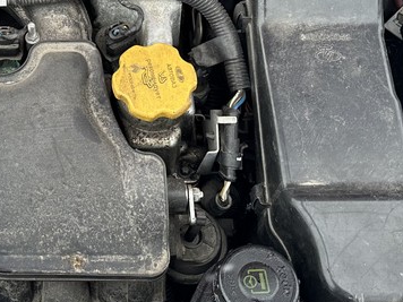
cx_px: 8
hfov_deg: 26.8
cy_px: 0
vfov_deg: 20.6
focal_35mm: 69
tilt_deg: -53.0
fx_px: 803
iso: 160
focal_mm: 6.86
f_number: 1.78
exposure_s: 1/121
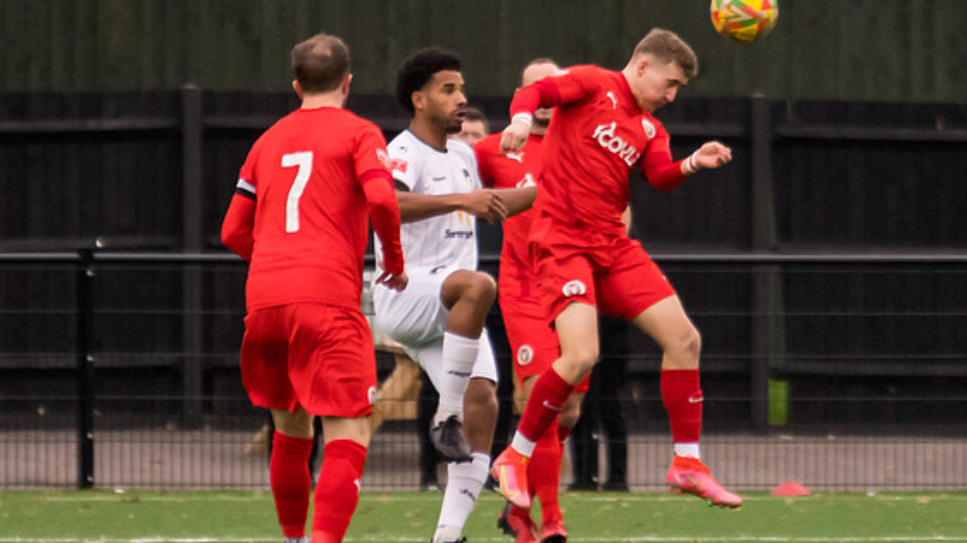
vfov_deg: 1.3
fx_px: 23733
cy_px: 100
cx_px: 613
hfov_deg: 2.3
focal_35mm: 926
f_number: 4
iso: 2000
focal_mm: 280
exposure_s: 1/1000
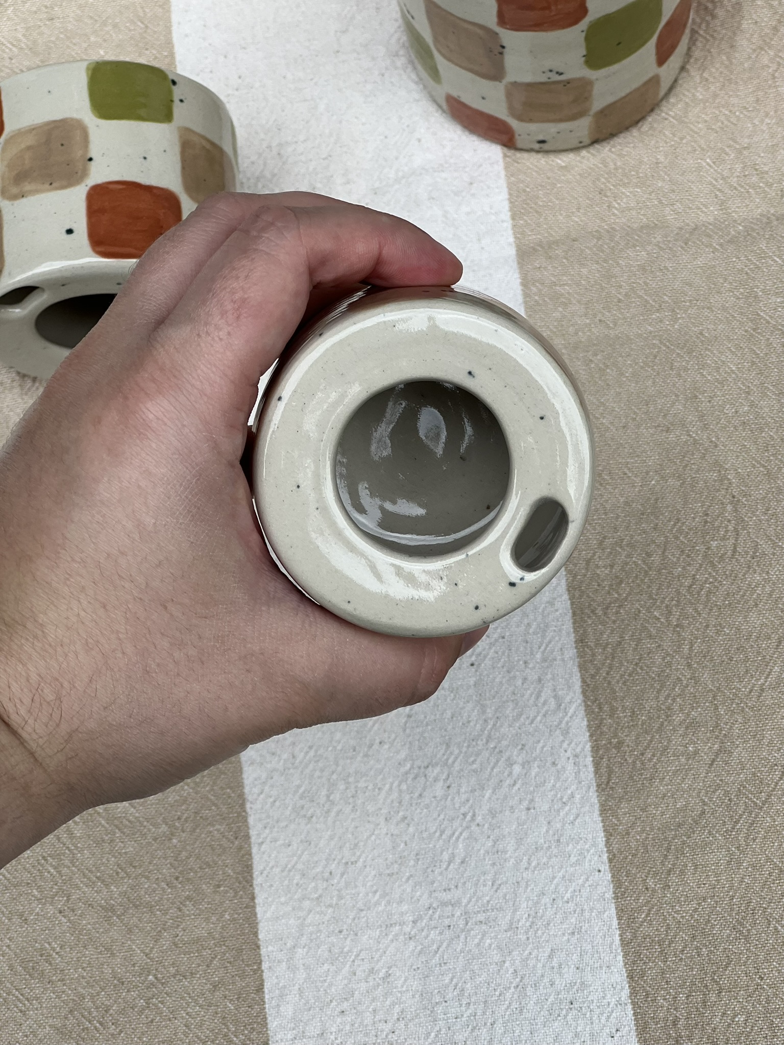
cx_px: 392
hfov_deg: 19.1
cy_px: 522
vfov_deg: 25.3
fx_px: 2325
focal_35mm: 77
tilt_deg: -67.0
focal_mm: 9
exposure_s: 1/121
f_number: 2.8
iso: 25
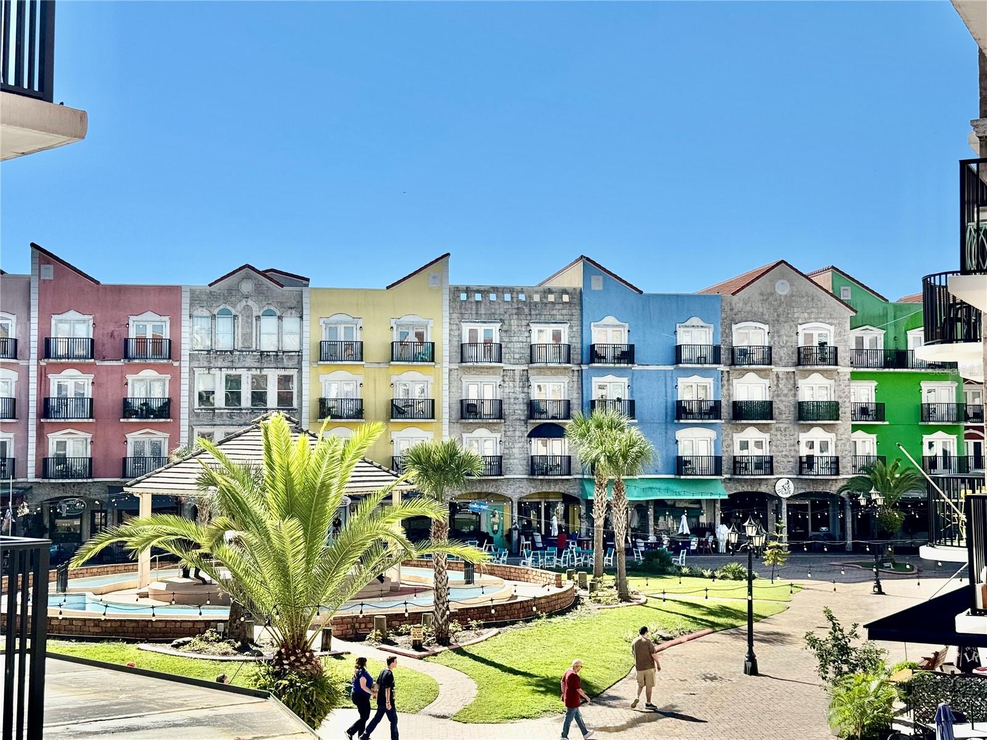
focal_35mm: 48
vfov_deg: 30.3
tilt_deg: +2.6
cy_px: 370
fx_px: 1369
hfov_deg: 39.7
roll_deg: -0.1
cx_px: 494
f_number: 1.78
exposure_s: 1/6410
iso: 64
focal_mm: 6.76
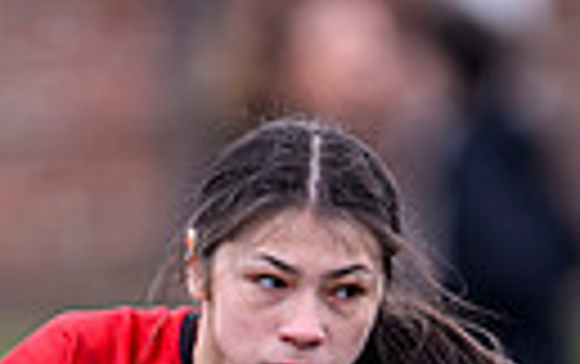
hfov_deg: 1.0
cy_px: 989
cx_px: 445
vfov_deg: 0.6
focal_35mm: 2137
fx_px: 33824
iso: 500
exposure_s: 1/1250
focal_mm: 400
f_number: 3.2
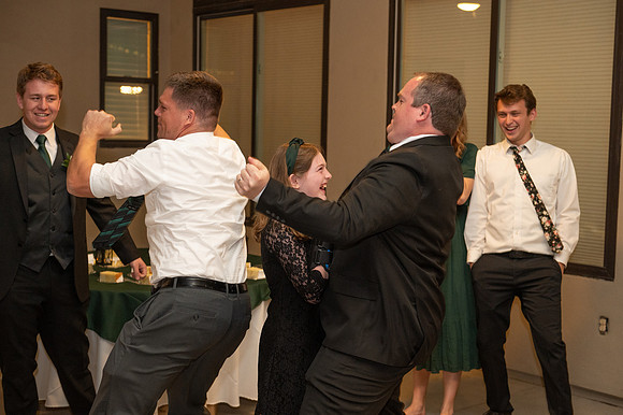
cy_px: 208
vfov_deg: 24.6
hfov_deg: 36.3
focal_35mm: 55
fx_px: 951
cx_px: 312
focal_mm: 55
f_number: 3.5
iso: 3200
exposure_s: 1/100
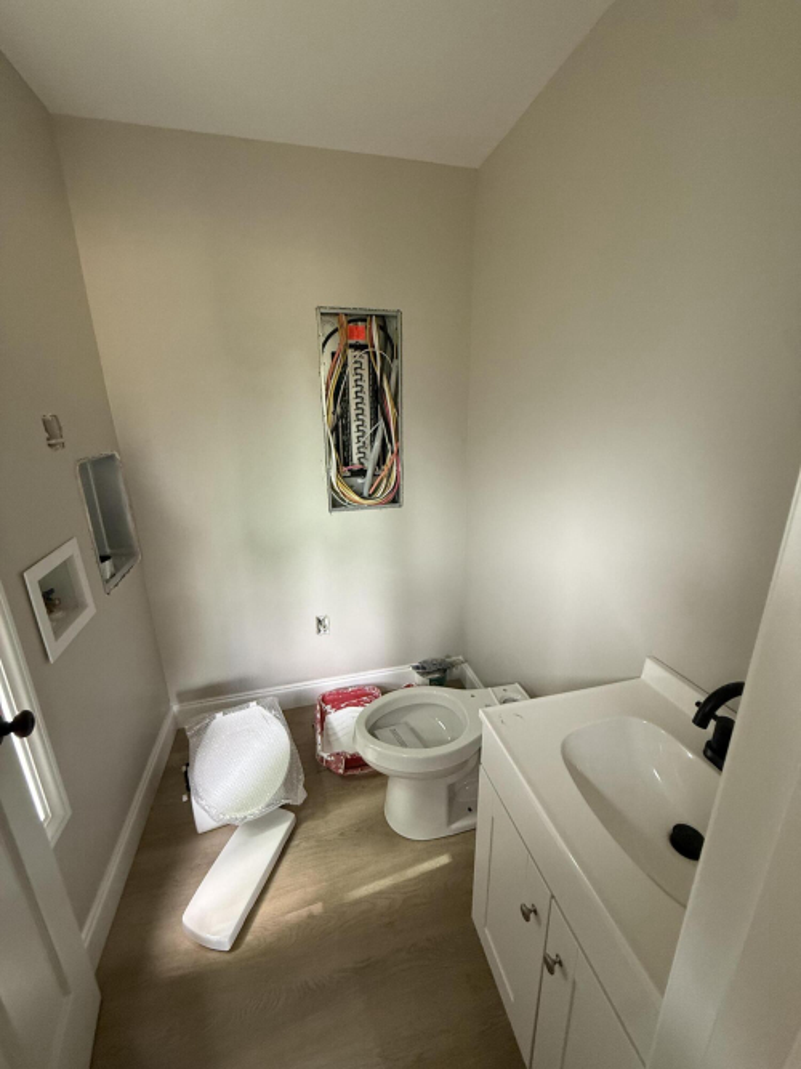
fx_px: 432
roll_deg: +0.5
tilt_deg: -16.6
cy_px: 534
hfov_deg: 85.7
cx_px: 400
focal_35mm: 14
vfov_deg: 102.1
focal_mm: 2.22
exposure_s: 1/60
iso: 400
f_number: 2.2
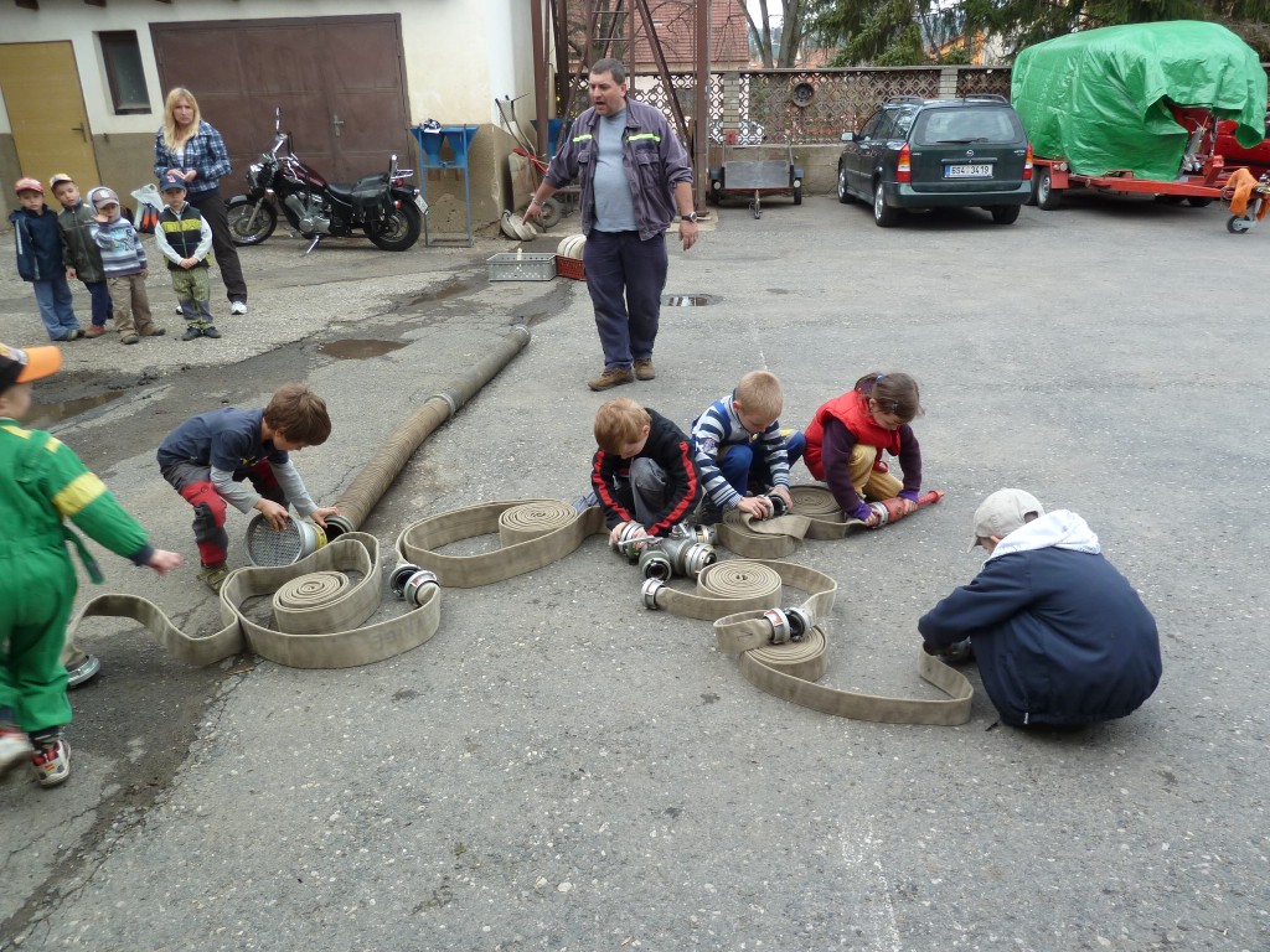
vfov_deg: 54.9
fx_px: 917
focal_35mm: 25
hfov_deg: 69.4
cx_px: 635
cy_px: 476
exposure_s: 1/80
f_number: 3.3
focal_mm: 4.1
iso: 80
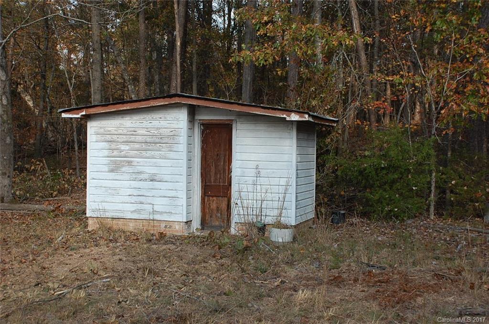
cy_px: 162
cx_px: 244
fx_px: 651
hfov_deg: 41.2
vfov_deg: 28.0
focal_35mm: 48
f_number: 5.6
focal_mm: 32
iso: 400
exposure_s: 1/500
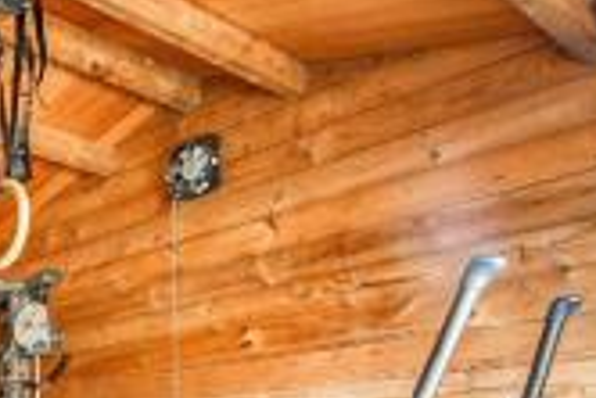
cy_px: 482
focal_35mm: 43
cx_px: -54
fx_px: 712
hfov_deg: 38.0
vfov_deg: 27.4
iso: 1600
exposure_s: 1/125
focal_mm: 10
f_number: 3.5
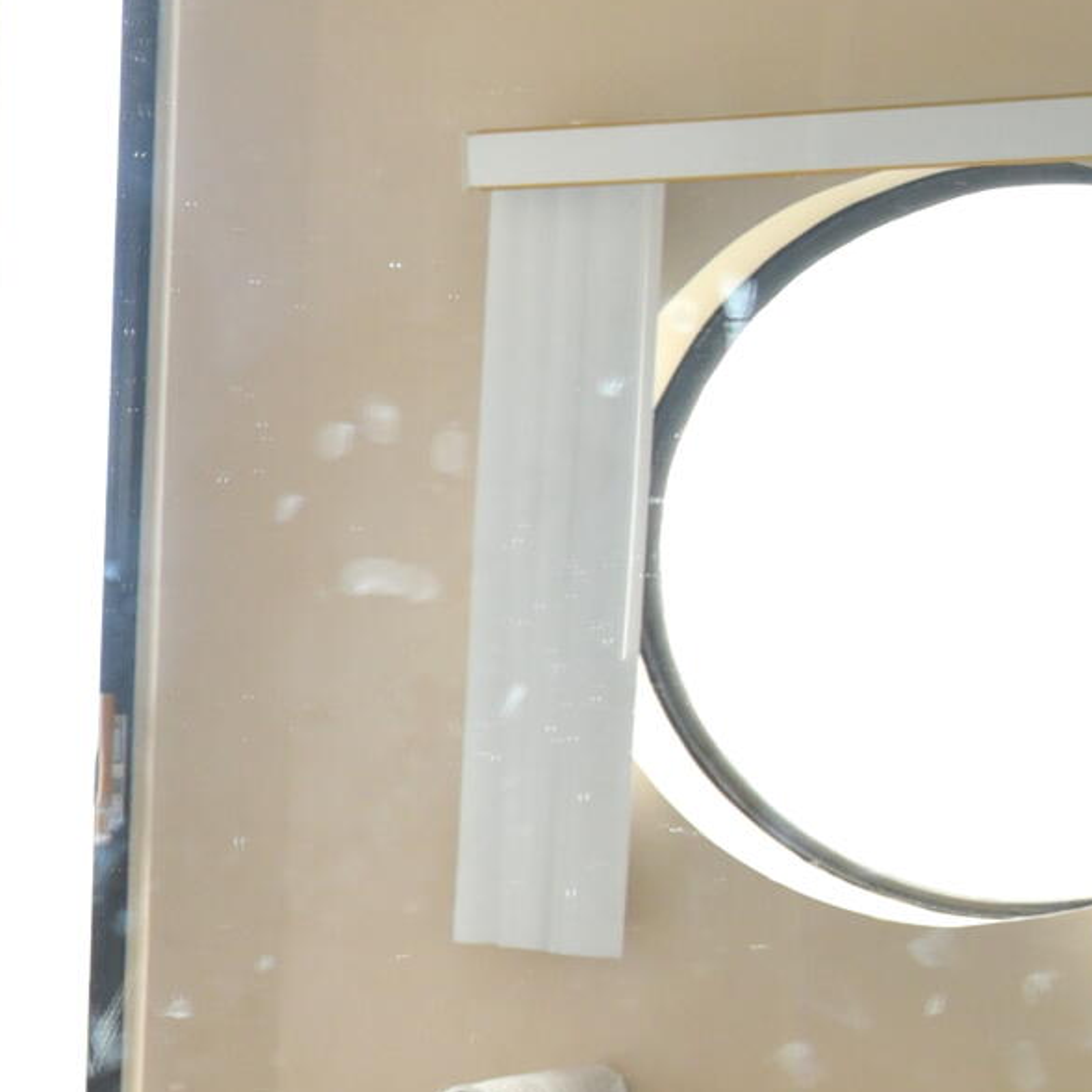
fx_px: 3712
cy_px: 882
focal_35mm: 104
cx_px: -1622
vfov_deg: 16.6
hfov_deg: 12.6
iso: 800
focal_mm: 24
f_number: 5
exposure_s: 1/100
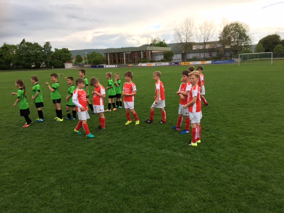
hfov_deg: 61.7
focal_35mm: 29
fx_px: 238
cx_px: 142
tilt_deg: -13.2
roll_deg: +1.9
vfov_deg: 48.2
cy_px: 106
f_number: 2.2
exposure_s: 1/154
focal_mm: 4.15
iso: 25
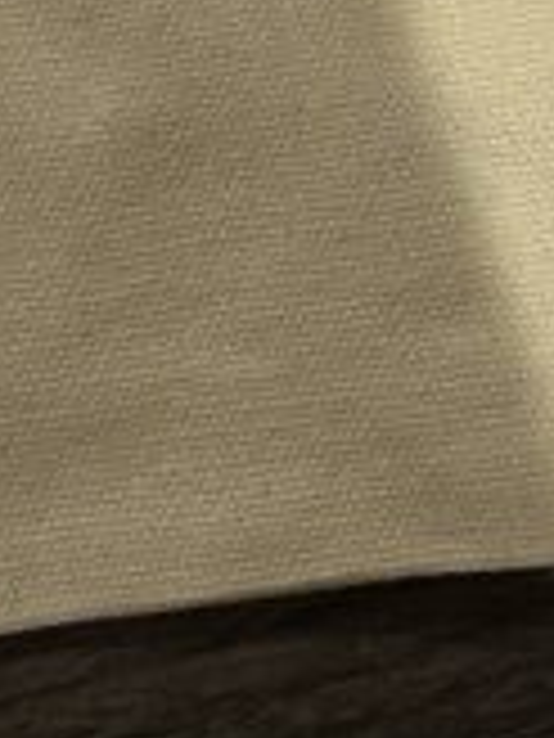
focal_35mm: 162
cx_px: 527
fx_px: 3457
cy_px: -1076
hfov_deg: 9.1
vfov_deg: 10.4
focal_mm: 5.1
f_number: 1.6
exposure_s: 1/50
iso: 160
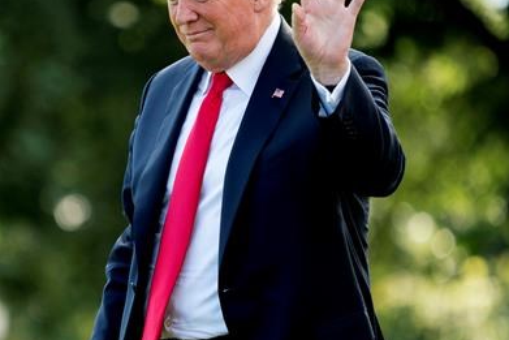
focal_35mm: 664
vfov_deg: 2.1
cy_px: 171
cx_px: 193
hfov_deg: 3.1
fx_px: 9391
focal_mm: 400
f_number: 5.6
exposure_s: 1/1600
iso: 2500
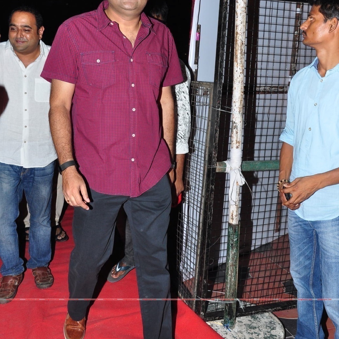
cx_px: 169
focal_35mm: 41
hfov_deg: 41.3
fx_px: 450
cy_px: 131
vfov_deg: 41.0
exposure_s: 1/125
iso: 500
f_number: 9
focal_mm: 21
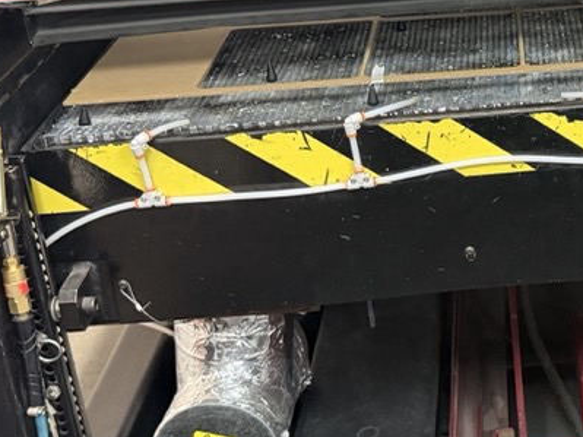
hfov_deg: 23.9
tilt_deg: -21.4
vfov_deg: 19.0
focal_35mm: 77
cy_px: 126
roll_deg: +3.8
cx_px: 622
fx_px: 1296
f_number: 1.78
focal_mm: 6.76
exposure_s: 1/60
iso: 320
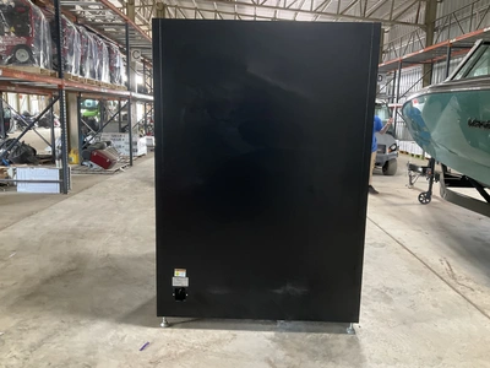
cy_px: 184
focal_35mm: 29
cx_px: 245
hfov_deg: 61.7
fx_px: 411
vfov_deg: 48.2
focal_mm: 3
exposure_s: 1/60
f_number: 1.8
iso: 200
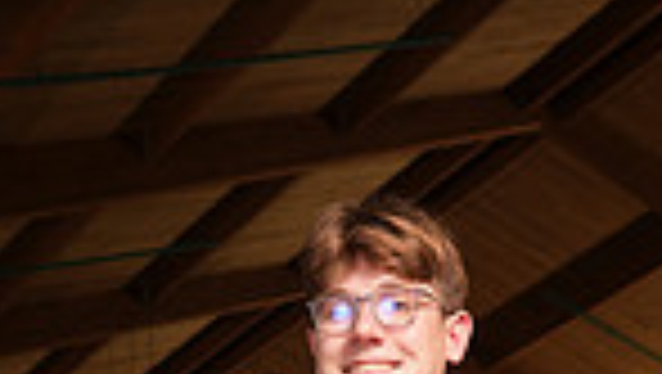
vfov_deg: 8.6
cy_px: 937
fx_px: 2249
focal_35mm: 128
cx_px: 423
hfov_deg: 16.7
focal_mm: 40
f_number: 5.6
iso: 250
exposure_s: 1/160
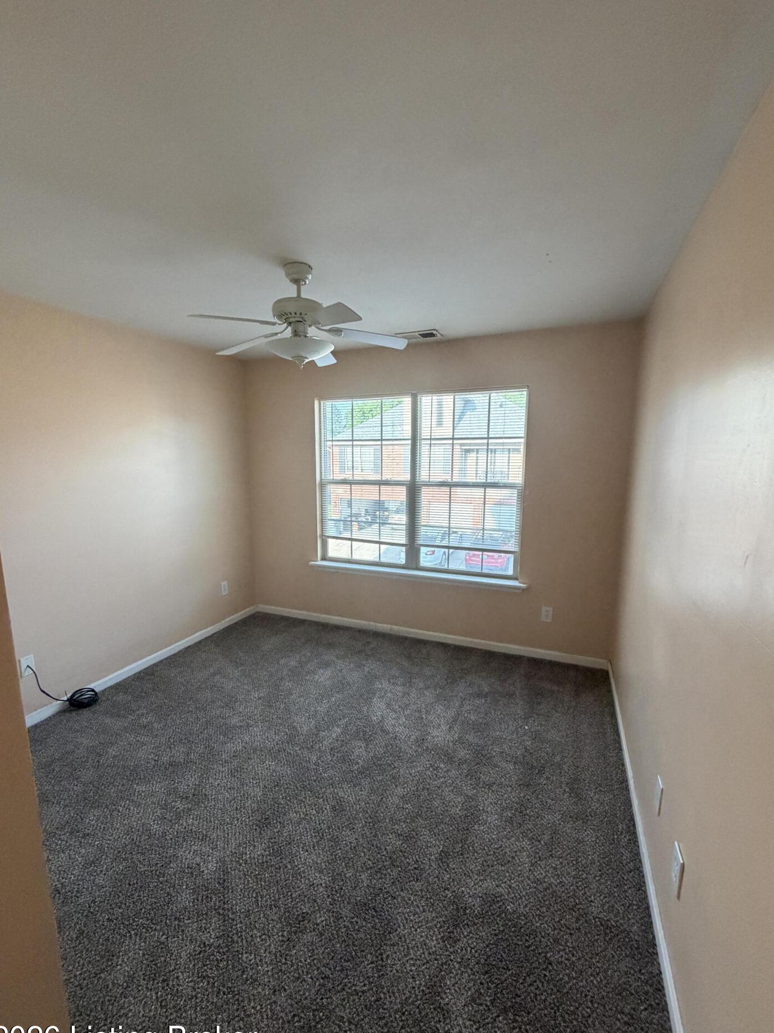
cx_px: 380
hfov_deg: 81.7
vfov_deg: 98.1
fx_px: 447
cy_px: 535
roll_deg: +0.2
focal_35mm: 15
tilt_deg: -9.7
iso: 320
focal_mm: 2.22
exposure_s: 1/121
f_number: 2.2
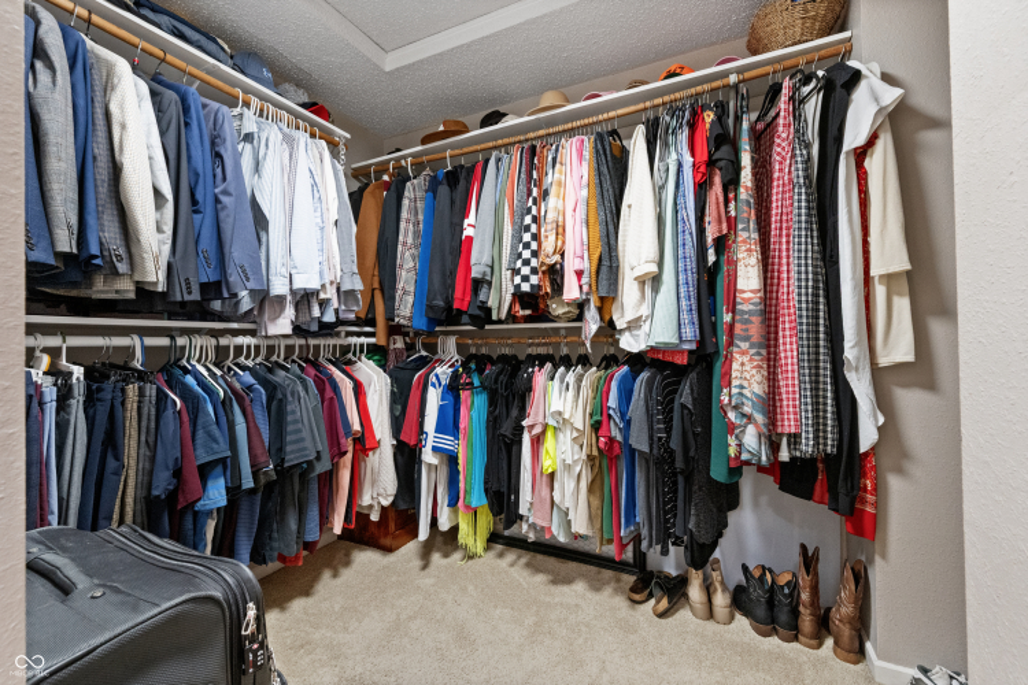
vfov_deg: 77.3
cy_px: 342
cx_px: 514
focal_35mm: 15
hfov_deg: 100.4
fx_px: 428
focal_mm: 15
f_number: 9
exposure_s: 1/15
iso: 18000
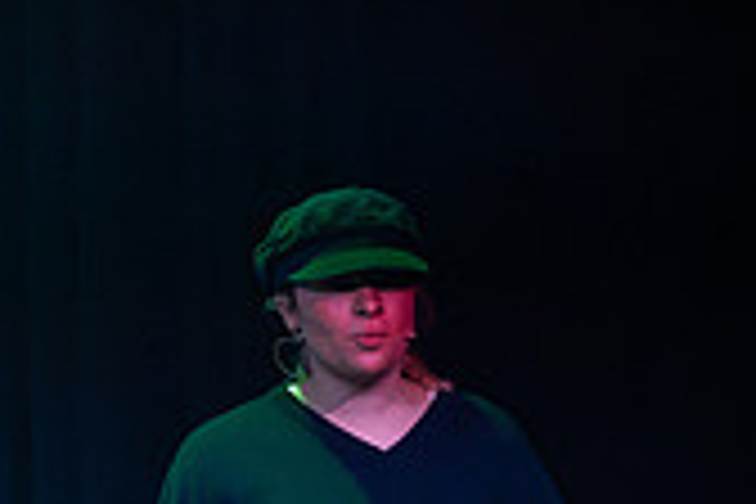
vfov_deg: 2.7
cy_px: 767
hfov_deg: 4.1
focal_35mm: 502
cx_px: -284
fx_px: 10541
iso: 5000
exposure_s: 1/800
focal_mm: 145
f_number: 4
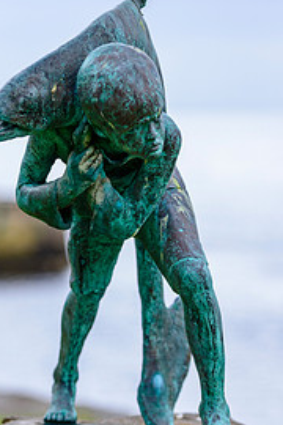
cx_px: 104
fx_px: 2559
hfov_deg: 6.3
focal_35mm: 217
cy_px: 313
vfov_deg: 9.5
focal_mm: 130
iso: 320
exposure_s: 1/2000
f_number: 2.8
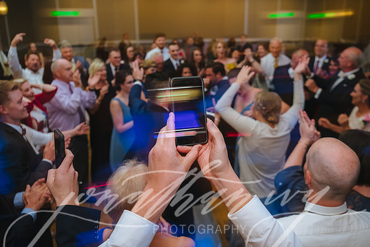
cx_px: 194
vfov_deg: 43.0
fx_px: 313
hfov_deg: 61.2
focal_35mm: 30
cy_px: 109
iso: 1250
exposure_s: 1/50
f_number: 2.8
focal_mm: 26
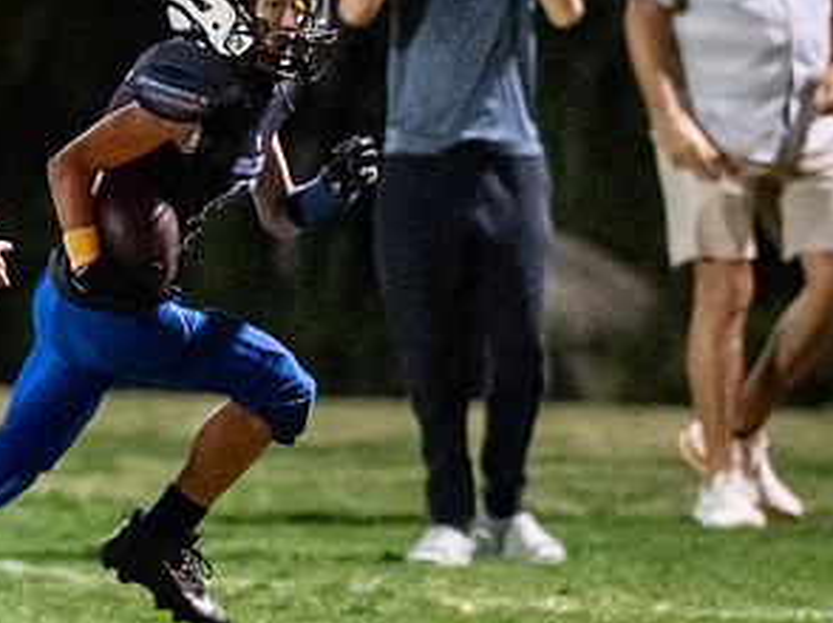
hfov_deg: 3.5
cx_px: 81
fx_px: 13441
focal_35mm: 559
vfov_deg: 2.7
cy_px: 401
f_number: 1.8
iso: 5000
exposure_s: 1/1000
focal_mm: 135
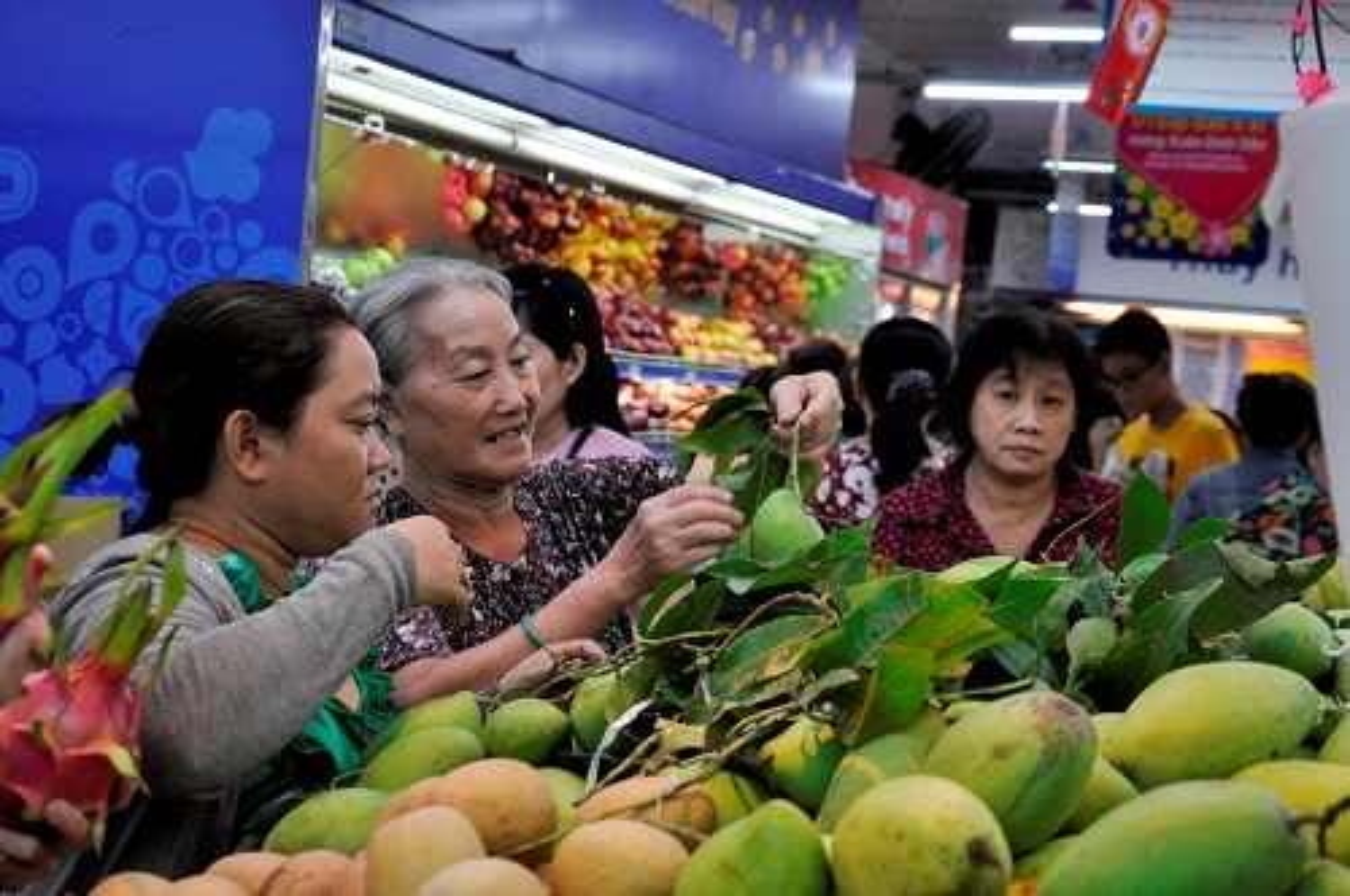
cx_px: 675
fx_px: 2359
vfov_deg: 21.5
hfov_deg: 31.9
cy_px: 448
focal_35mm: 63
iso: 800
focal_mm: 42
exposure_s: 1/80
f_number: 5
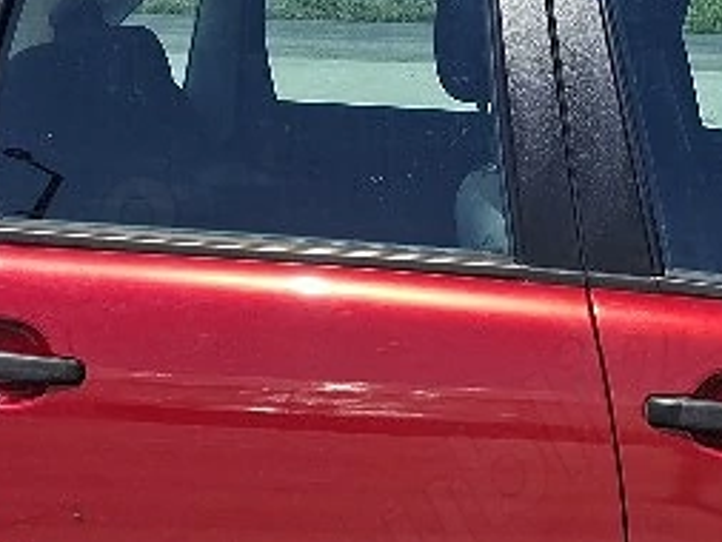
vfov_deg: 16.2
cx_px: 799
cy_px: 422
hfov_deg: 20.5
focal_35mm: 91
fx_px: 1899
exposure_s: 1/1667
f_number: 1.8
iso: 50
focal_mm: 5.54
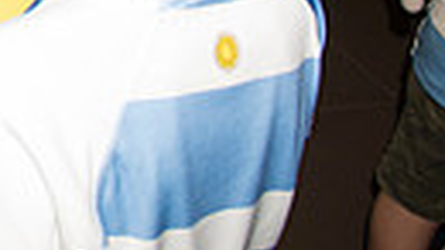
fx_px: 1321
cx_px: -414
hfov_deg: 15.6
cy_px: -375
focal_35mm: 112
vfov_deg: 9.5
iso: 500
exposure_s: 1/160
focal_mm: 24
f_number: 5.6
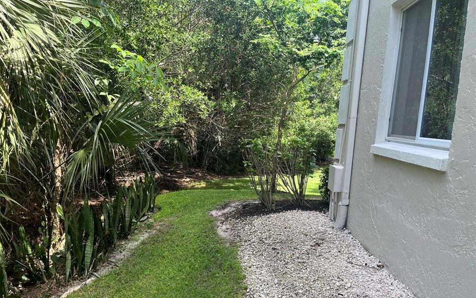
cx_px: 235
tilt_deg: -9.1
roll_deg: -2.1
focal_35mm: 28
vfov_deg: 44.3
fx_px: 363
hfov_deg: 66.5
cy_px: 177
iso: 50
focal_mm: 5.1
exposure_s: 1/376
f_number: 1.6
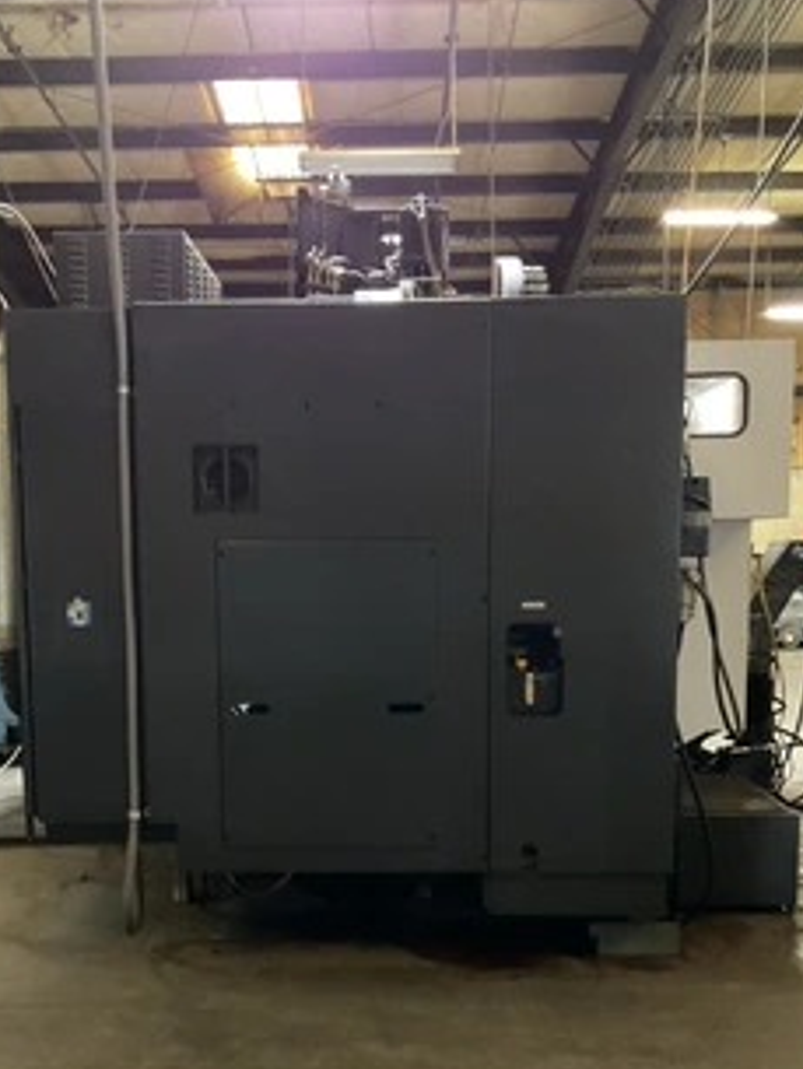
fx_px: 1175
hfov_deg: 37.7
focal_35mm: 38
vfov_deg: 48.5
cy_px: 673
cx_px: 368
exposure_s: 1/24
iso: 500
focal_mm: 3
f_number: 1.8
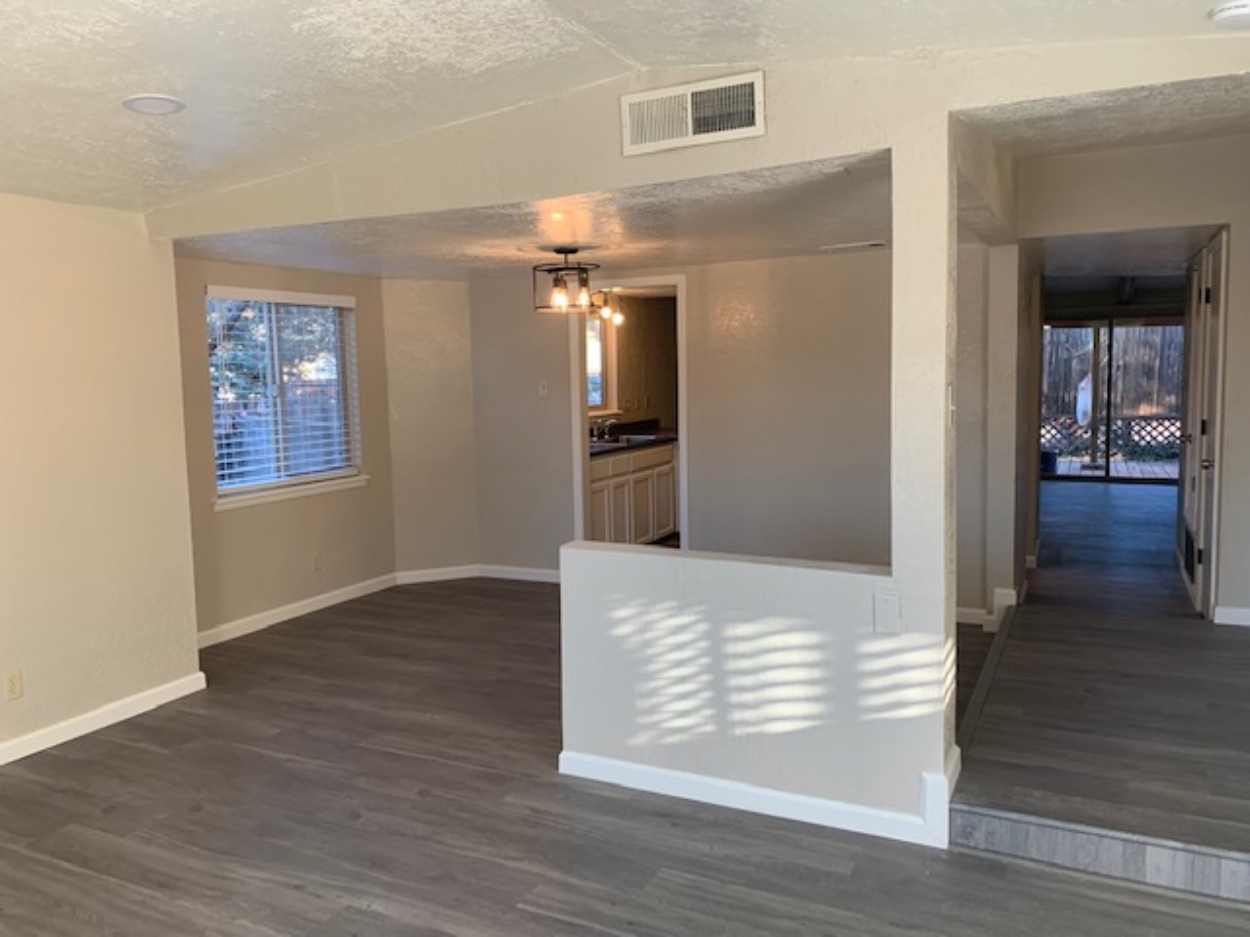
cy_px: 468
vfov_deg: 53.1
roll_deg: +0.5
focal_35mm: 26
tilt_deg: -4.9
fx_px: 939
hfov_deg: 67.3
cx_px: 625
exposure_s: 1/120
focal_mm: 4.25
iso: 80
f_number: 1.8
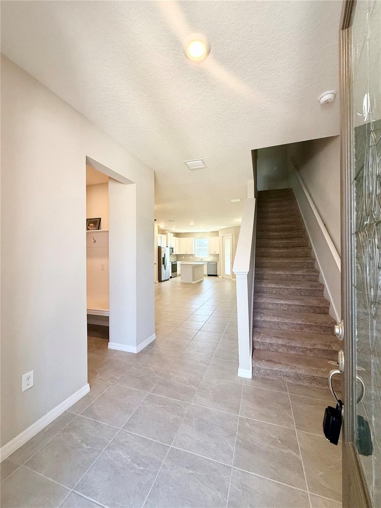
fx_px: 205
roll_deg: -0.3
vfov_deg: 102.1
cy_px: 254
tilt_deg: +0.1
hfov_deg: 85.7
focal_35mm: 14
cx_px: 190
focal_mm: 2.22
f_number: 2.2
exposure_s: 1/120
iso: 160
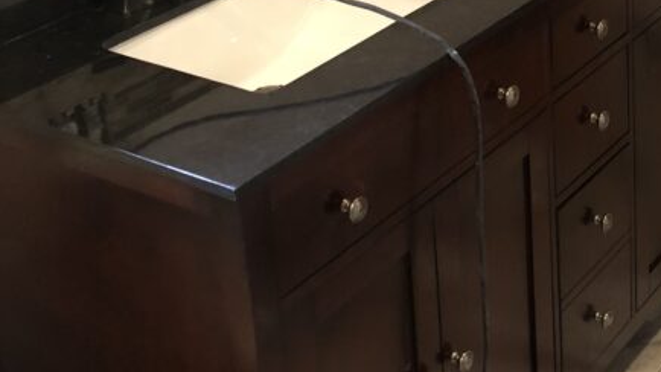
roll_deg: +1.0
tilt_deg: -19.6
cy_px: -91
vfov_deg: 16.0
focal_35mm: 72
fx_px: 1262
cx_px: 583
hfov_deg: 28.3
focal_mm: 3.99
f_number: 1.8
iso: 64
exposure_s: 1/15
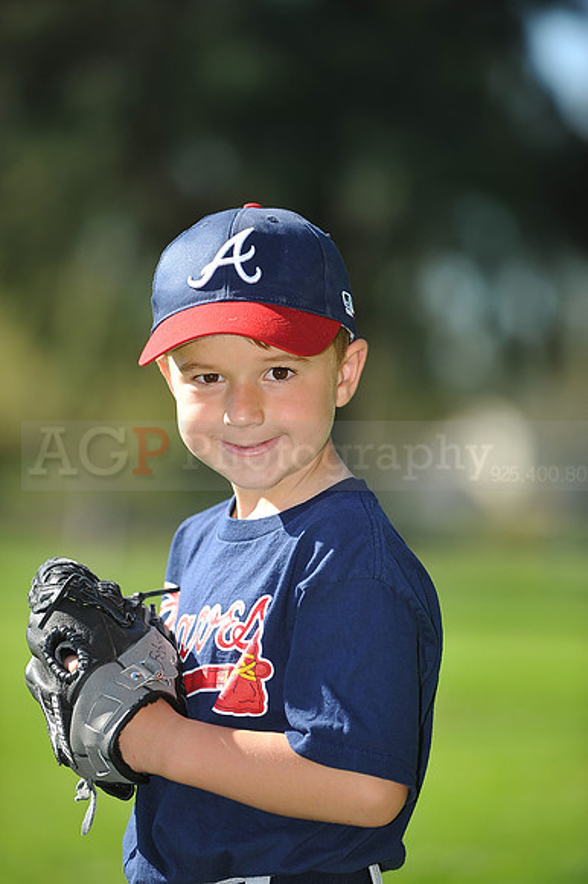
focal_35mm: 200
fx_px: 4905
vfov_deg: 10.3
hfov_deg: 6.9
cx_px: 294
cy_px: 442
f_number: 4
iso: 200
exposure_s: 1/800
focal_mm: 200
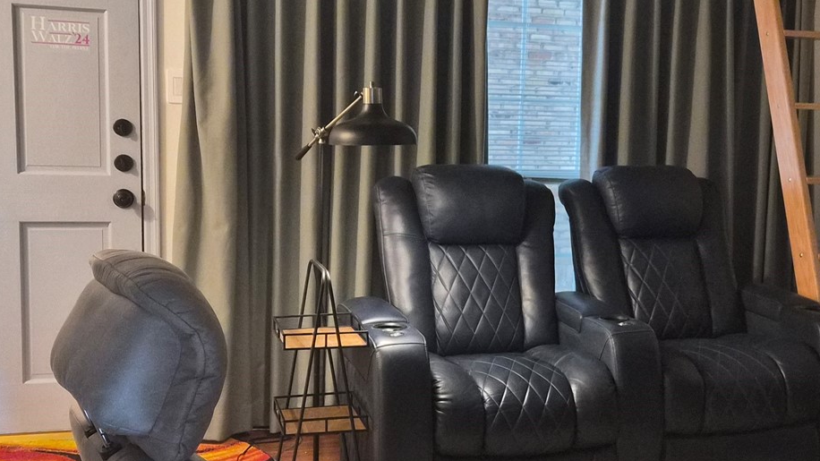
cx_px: 626
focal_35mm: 56
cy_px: 257
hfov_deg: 36.3
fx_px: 1217
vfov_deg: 21.4
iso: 1000
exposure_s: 1/120
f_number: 1.8
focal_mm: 5.4
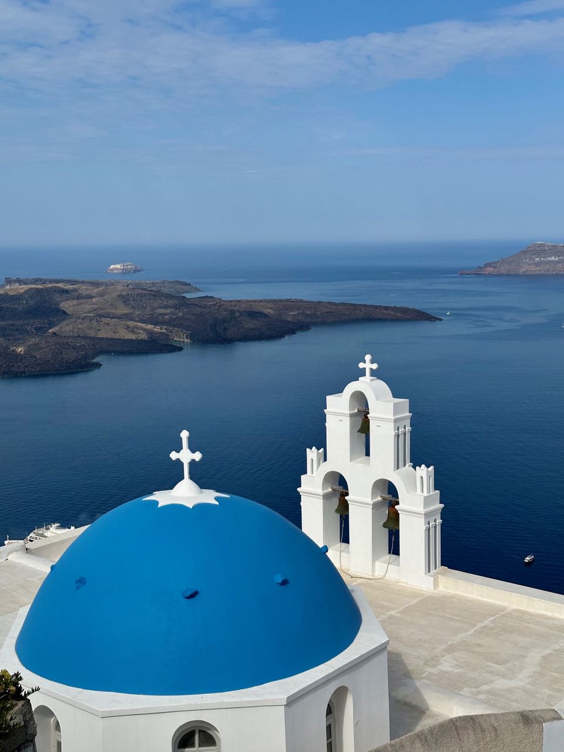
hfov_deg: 30.3
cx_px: 282
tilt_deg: -7.5
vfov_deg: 39.7
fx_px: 1043
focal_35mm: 48
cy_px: 376
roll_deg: +2.0
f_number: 1.78
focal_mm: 6.86
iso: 64
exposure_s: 1/7634
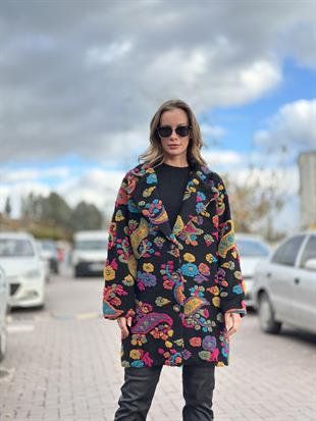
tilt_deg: +8.3
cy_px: 210
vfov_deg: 39.6
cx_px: 158
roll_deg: +0.7
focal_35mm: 48
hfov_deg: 30.3
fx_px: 584
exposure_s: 1/1242
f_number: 1.78
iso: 80
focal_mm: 6.86
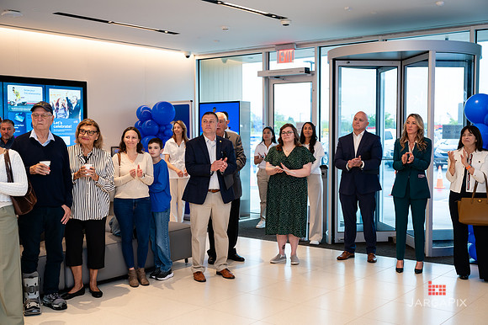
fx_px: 586
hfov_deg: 45.2
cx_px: 244
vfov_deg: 31.0
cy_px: 162
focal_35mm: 43
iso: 640
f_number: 3.5
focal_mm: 43
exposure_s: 1/200
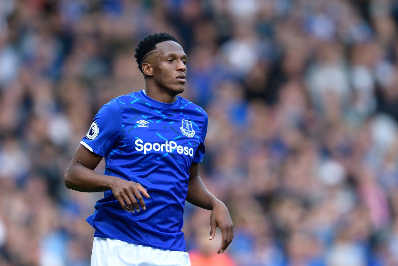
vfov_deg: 2.3
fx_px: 6634
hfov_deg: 3.4
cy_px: 133
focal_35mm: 600
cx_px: 199
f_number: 2.8
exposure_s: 1/2000
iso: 500
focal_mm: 400
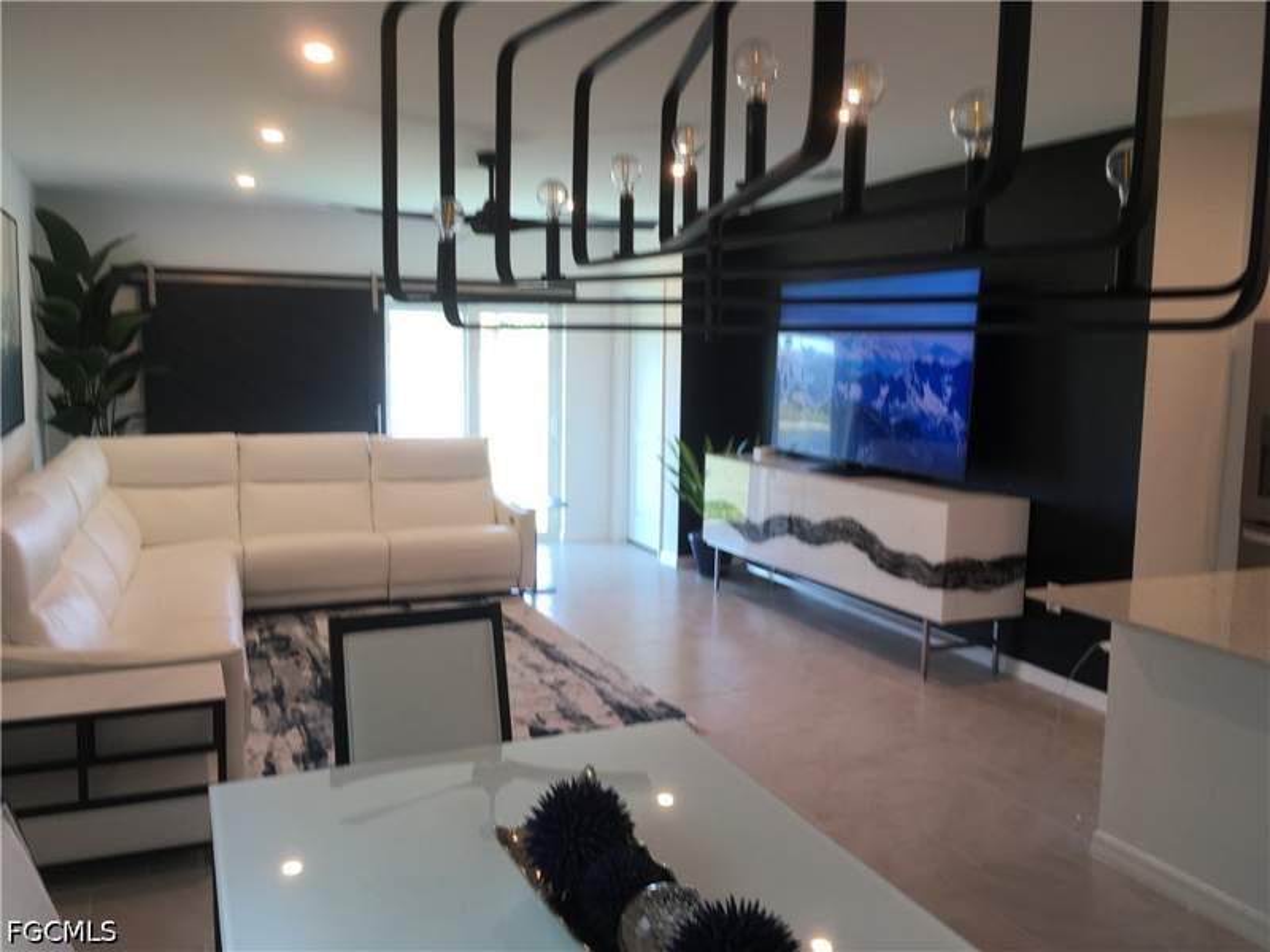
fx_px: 1064
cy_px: 476
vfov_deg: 48.2
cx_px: 635
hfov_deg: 61.7
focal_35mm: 29
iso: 25
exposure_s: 1/40
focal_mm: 4.15
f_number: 2.2
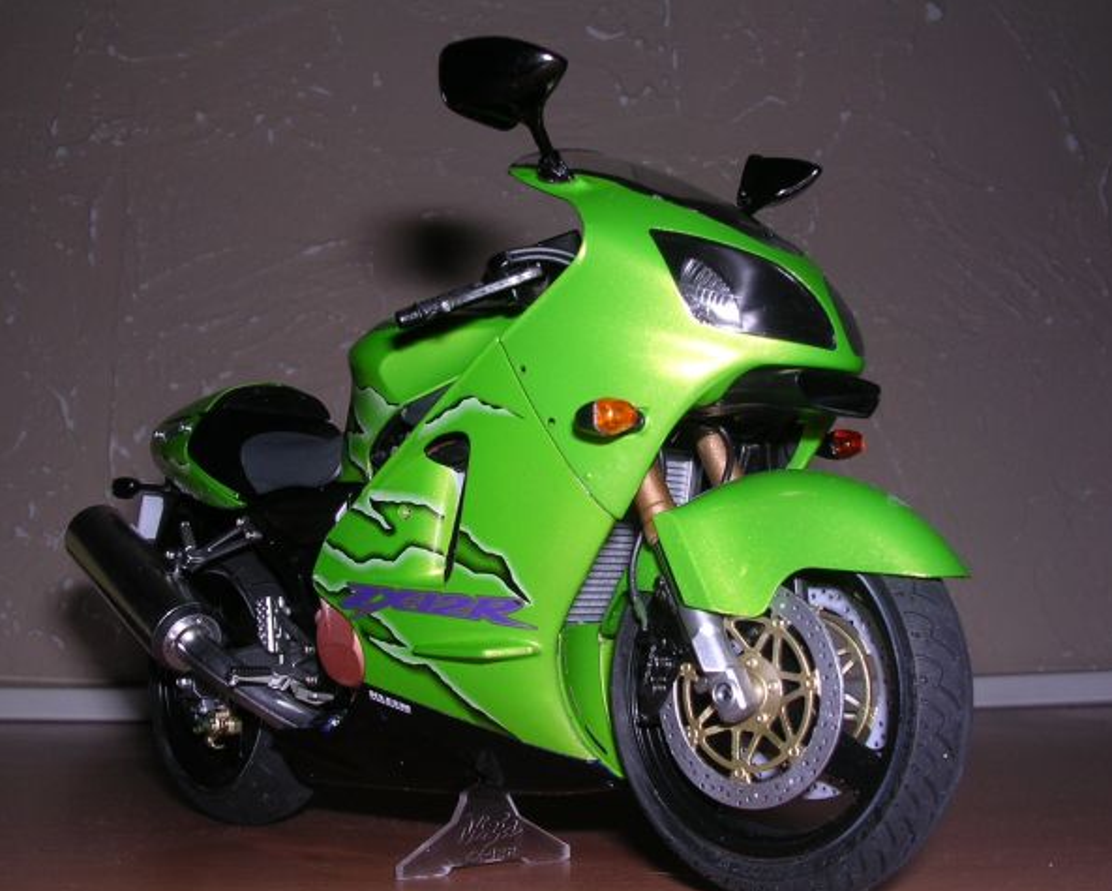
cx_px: 538
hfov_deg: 45.8
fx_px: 1317
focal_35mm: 40
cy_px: 446
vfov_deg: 37.4
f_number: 5.6
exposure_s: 1/60.1
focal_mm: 5.8
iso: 100
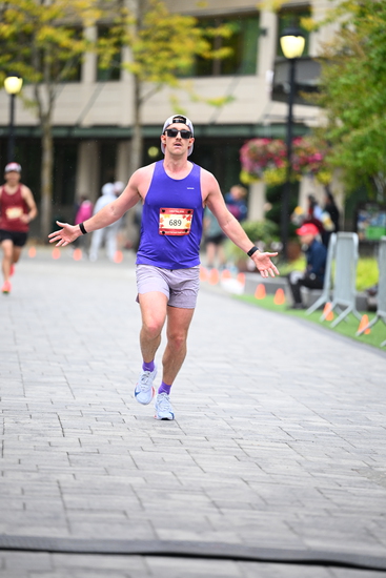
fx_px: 2893
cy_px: 289
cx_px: 193
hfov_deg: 7.6
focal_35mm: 180
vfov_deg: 11.4
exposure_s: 1/1600
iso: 1250
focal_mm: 180
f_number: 2.8
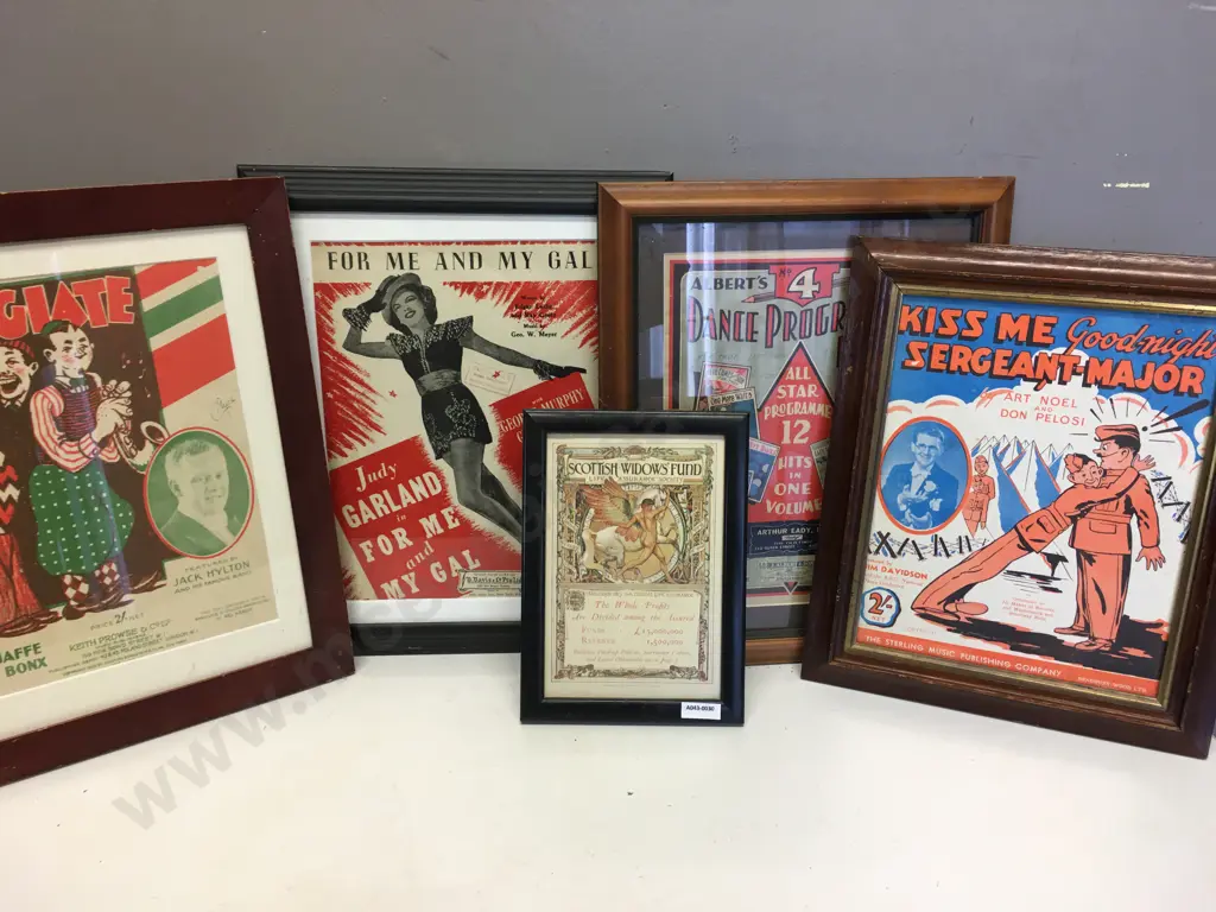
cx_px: 608
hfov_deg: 61.7
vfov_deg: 48.2
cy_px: 456
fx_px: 1019
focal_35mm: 29
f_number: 2.2
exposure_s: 1/33
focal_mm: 4.15
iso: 40
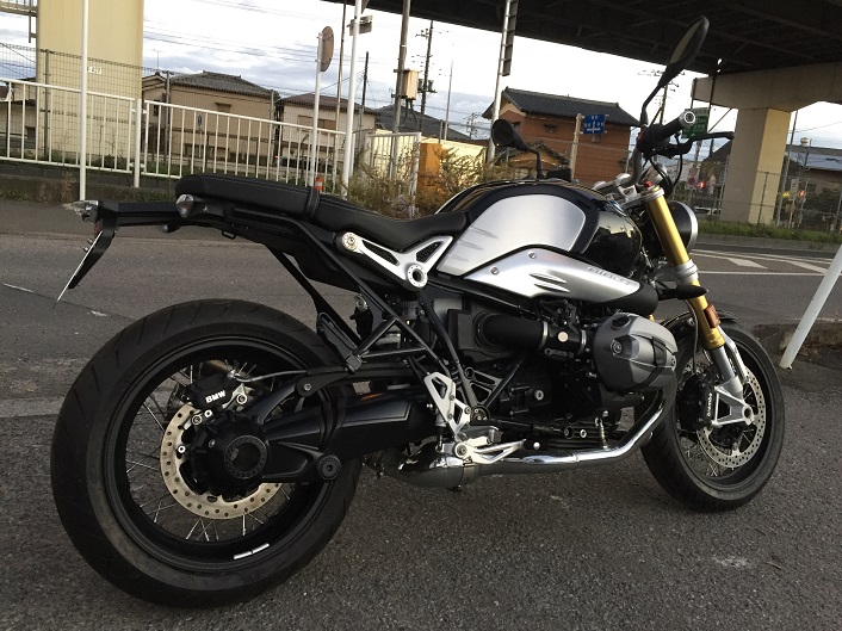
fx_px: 705
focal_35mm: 29
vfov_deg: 48.2
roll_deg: -5.1
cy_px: 316
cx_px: 421
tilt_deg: -10.9
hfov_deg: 61.7
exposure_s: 1/30
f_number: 2.2
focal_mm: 4.15
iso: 125
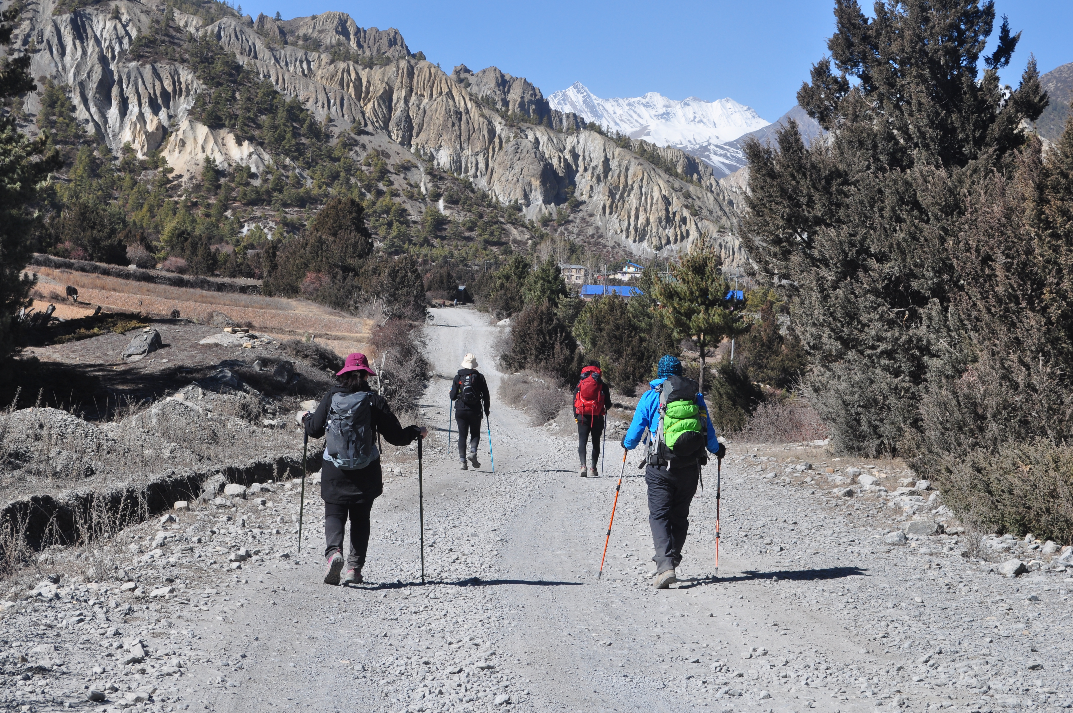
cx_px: 536
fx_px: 2456
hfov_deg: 24.6
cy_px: 356
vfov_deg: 16.5
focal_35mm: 82
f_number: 10
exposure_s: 1/320
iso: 200
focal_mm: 55
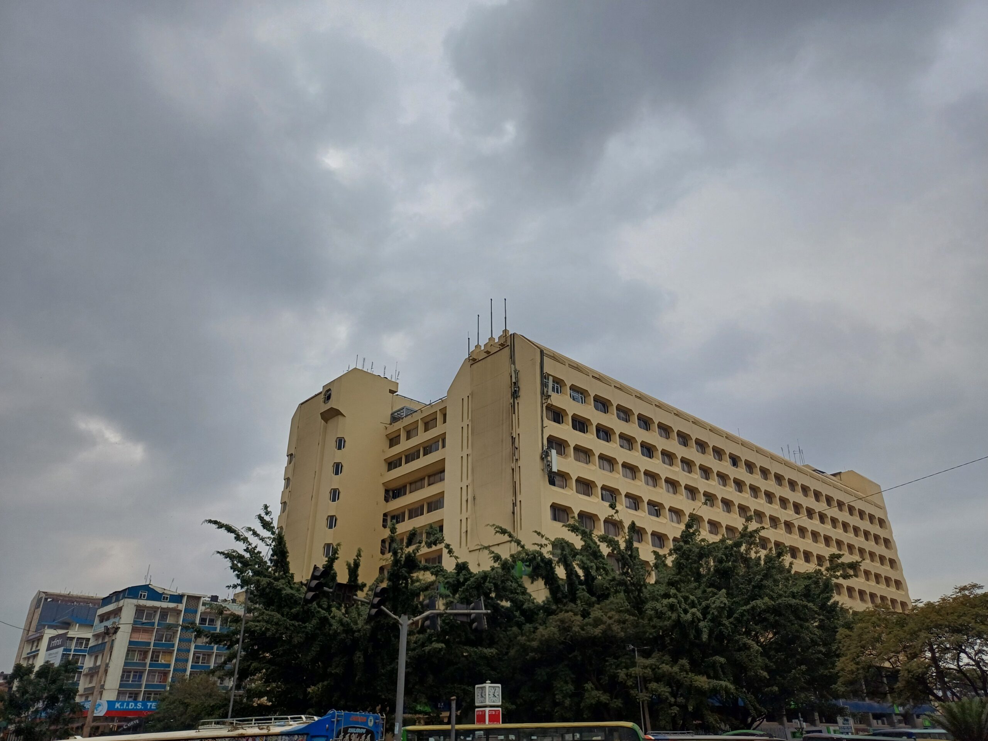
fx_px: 714
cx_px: 494
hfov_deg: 69.4
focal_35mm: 25
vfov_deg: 54.9
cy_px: 370
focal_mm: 4.65
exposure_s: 1/837
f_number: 1.8
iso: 50
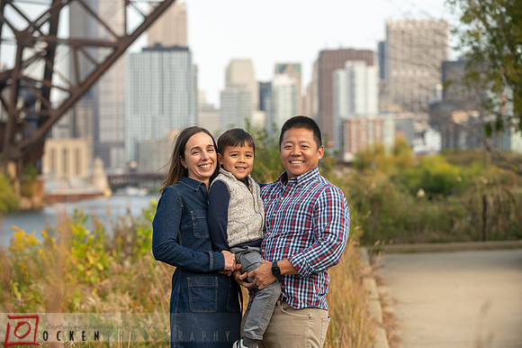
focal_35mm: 110
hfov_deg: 18.6
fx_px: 1595
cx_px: 261
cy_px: 174
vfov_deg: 12.4
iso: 400
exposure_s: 1/800
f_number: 4
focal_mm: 110
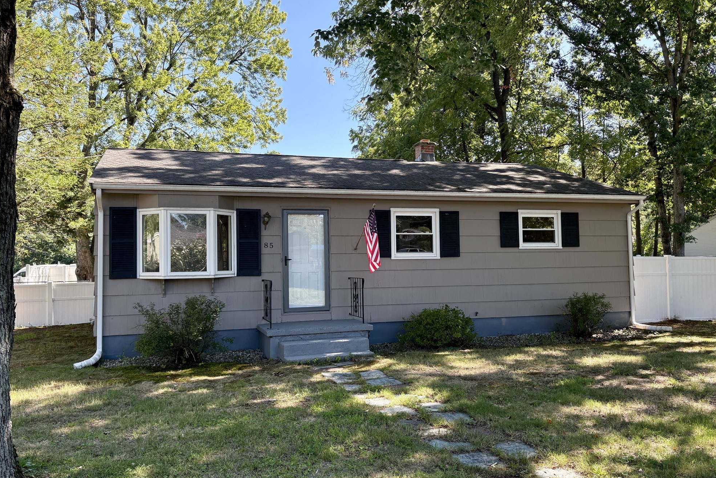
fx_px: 557
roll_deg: -0.7
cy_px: 238
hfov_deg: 65.5
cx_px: 354
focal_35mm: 28
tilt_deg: +3.6
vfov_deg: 46.4
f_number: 1.6
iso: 64
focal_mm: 5.96
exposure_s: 1/450
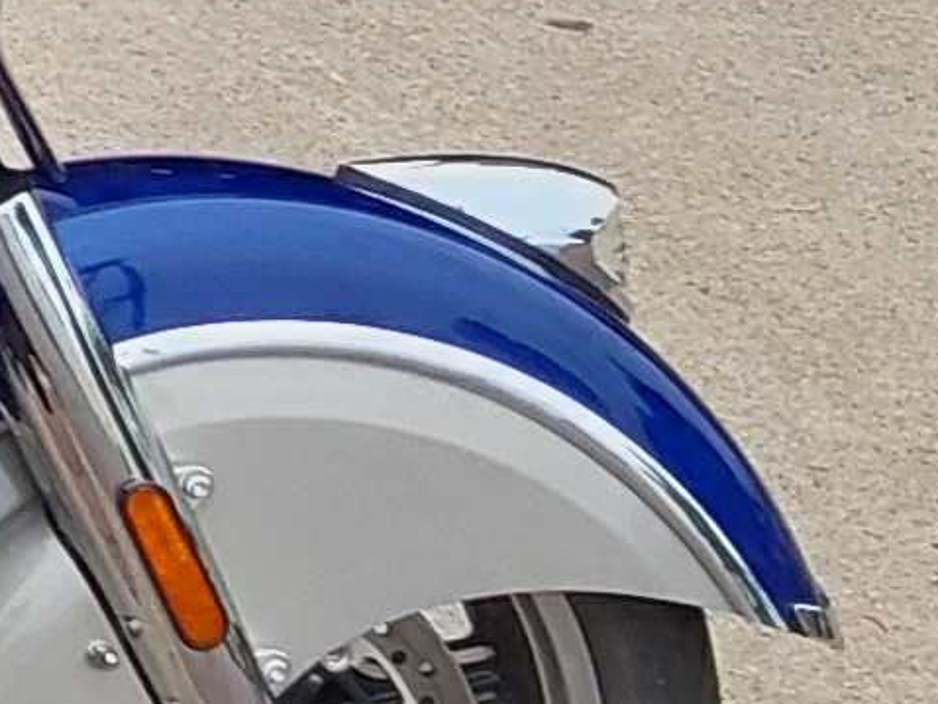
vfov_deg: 7.6
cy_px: -445
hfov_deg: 8.7
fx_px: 5178
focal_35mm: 191
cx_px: -1780
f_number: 1.9
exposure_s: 1/710
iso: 50
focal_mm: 2.91
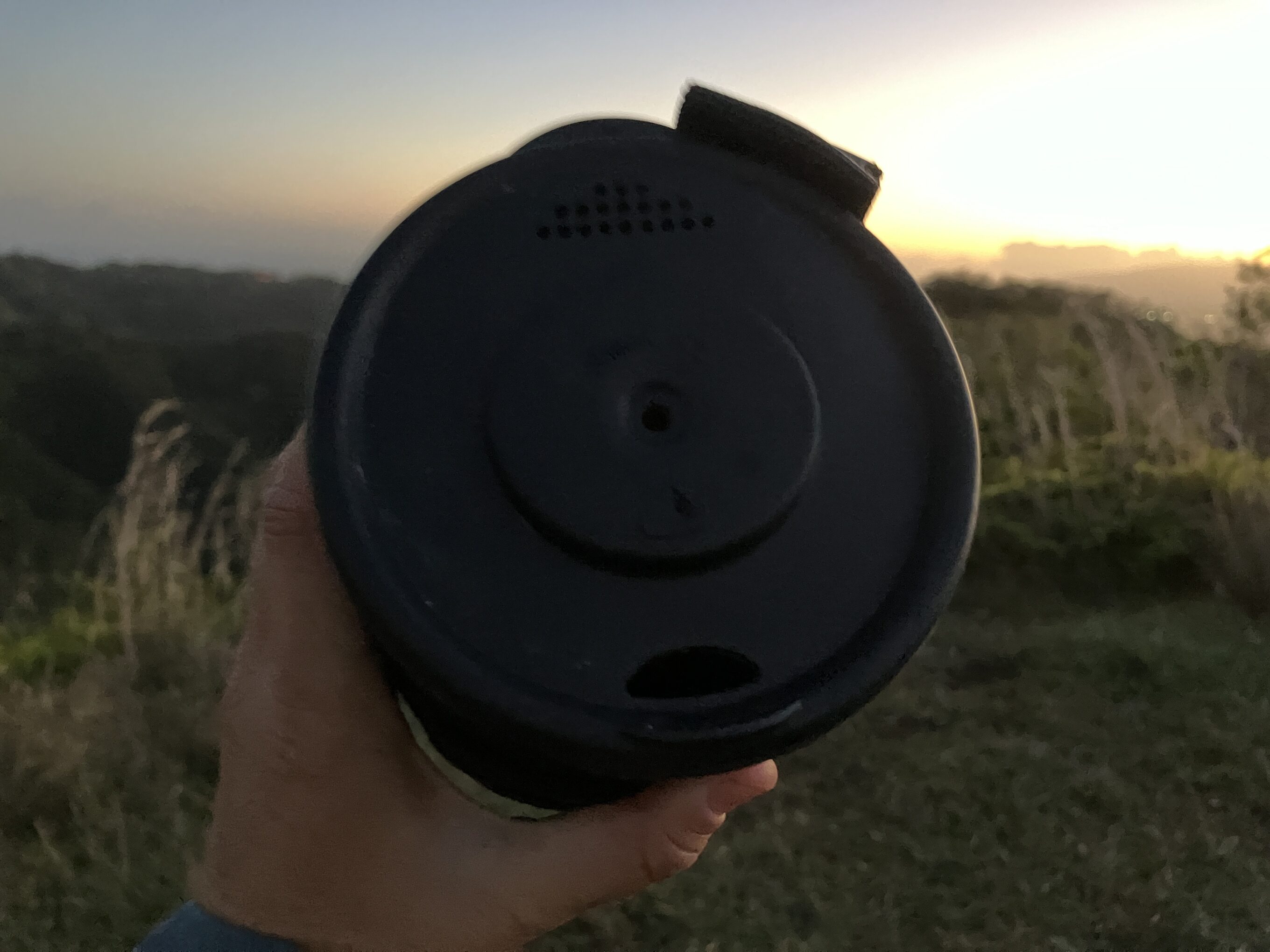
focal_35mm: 28
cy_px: 476
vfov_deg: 49.7
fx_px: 1027
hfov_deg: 63.4
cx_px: 635
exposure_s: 1/16
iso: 640
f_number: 1.8
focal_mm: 3.99
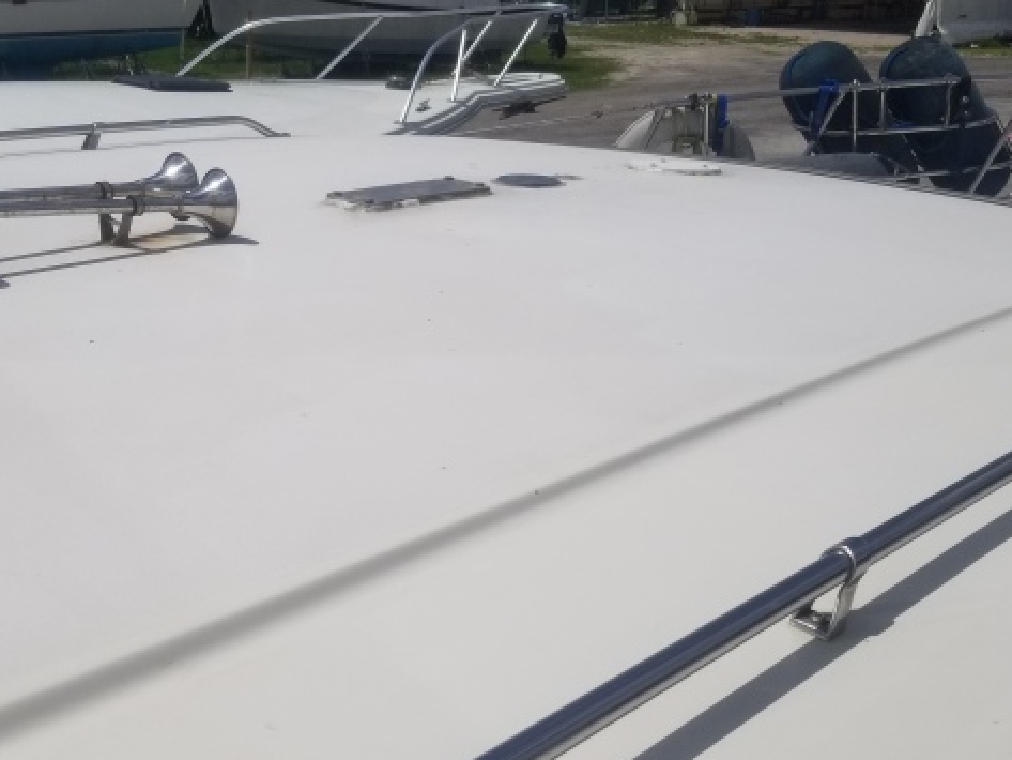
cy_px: 379
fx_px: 1287
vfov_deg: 32.9
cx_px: 546
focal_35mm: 44
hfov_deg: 42.9
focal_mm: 4.25
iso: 50
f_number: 1.7
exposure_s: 1/11264
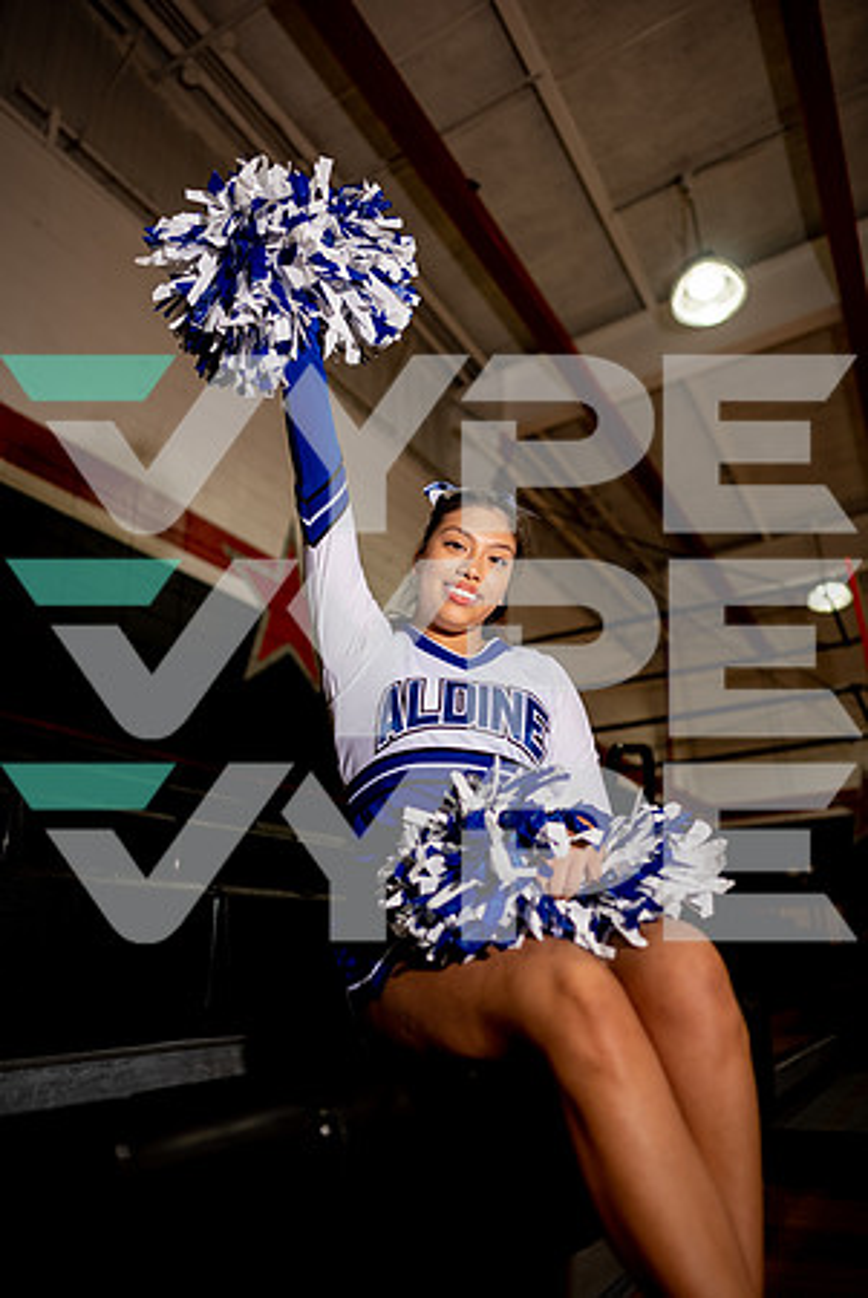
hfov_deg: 53.2
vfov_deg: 73.7
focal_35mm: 24
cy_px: 649
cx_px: 434
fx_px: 866
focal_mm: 24
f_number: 1.4
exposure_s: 1/640
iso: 100
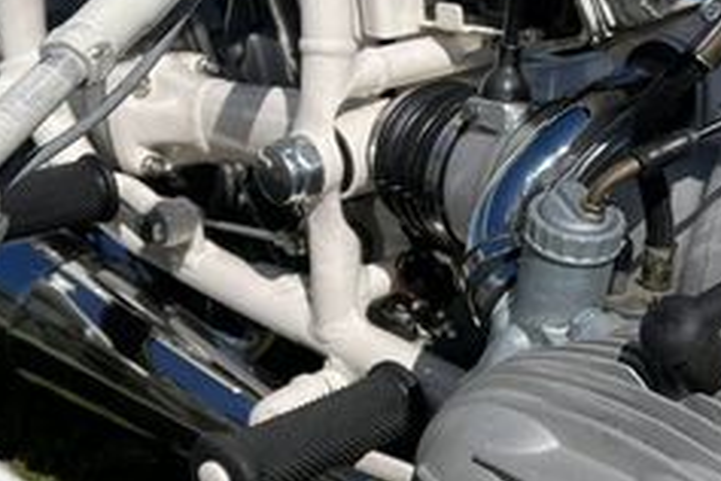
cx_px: 858
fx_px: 1462
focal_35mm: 73
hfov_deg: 25.1
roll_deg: -0.6
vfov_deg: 18.6
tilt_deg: -24.5
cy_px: 146
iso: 50
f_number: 1.6
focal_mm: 5.1
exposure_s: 1/6494
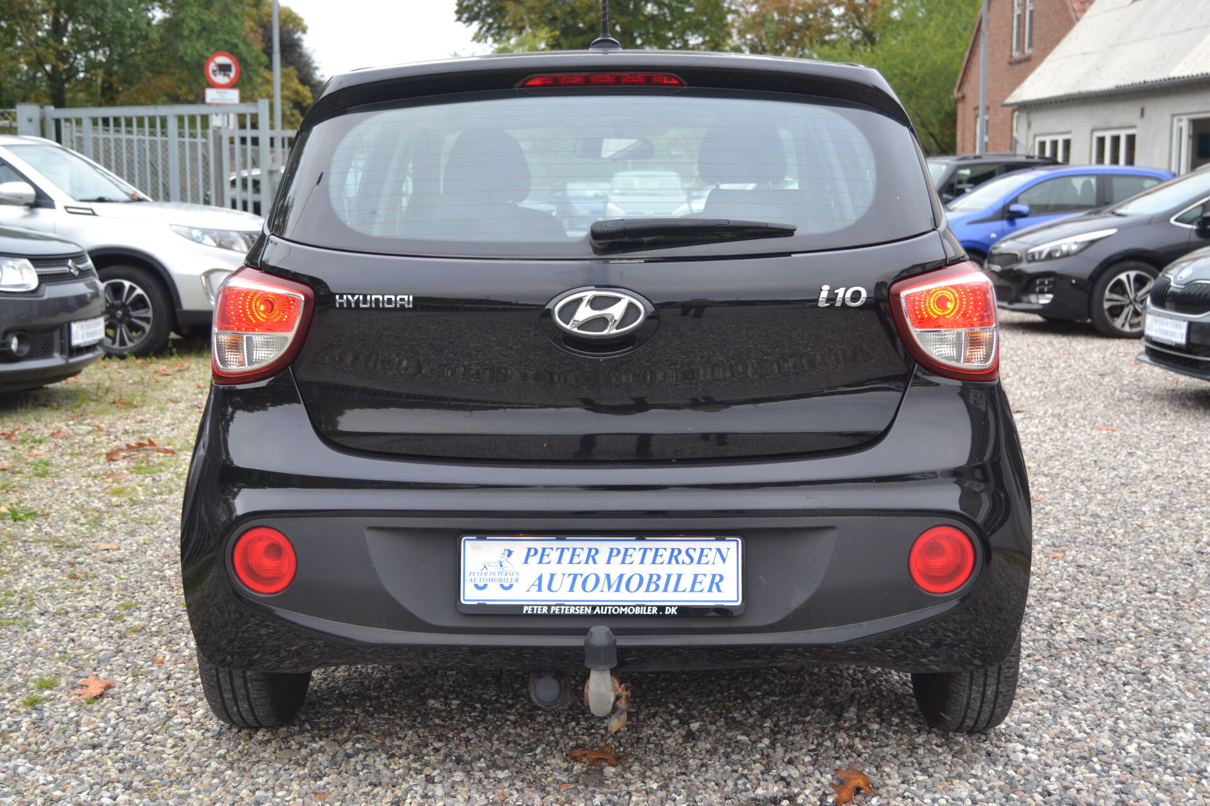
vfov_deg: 31.9
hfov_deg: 46.4
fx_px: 1412
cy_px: 403
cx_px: 605
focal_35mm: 42
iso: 400
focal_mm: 28
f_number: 5
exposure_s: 1/100
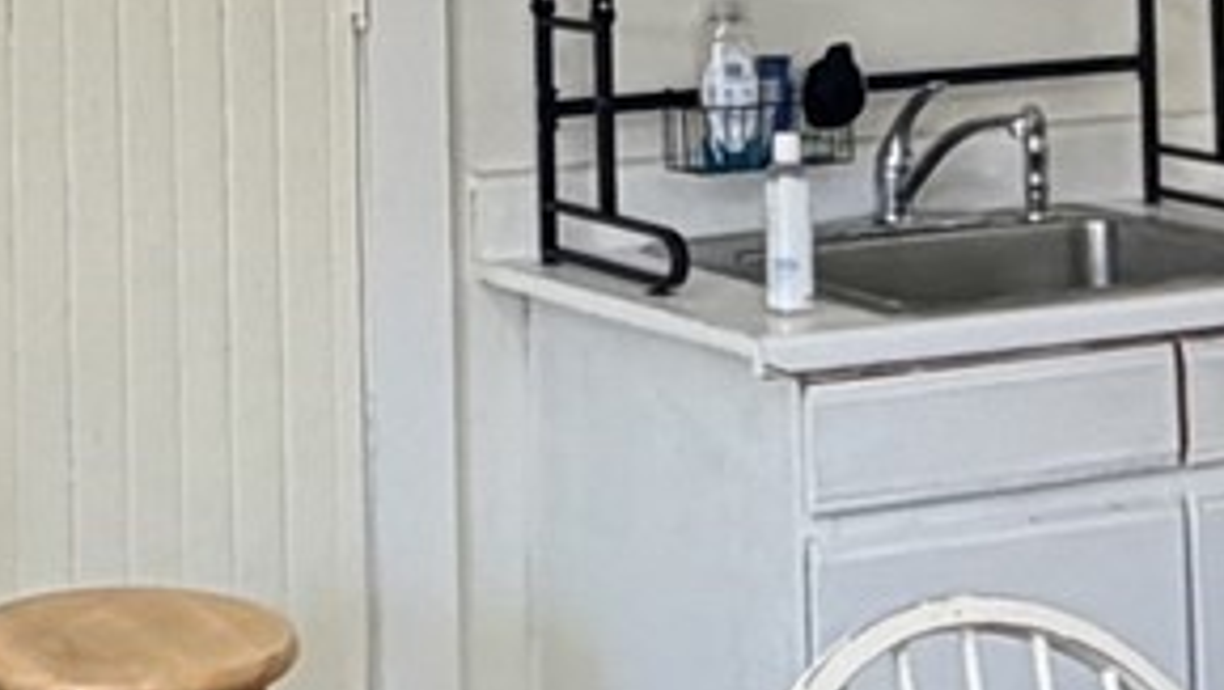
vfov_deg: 10.7
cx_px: 284
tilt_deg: +2.6
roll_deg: +1.6
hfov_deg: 19.6
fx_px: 3507
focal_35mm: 108
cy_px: -428
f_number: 2.2
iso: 250
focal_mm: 2.22
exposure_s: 1/60
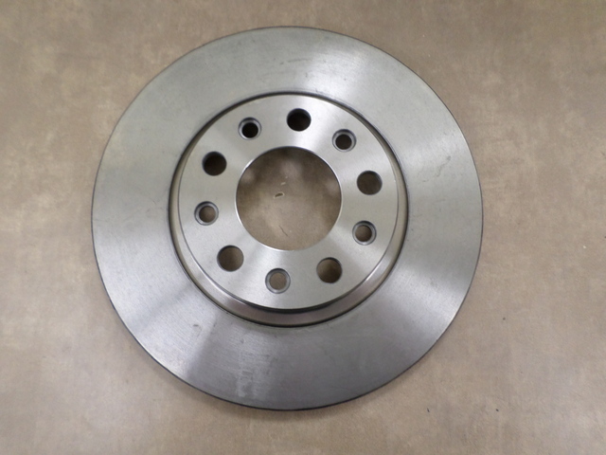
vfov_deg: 54.9
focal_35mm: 25
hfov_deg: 69.4
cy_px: 228
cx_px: 303
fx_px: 438
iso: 200
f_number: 2.5
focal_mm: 4.5
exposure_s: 1/30
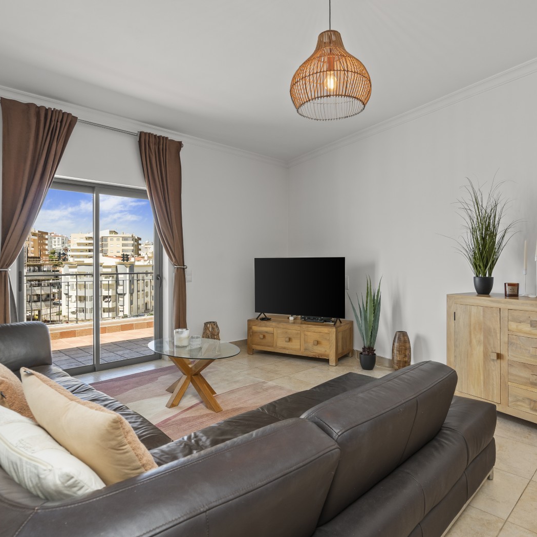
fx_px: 369
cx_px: 288
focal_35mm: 21
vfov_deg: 72.1
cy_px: 264
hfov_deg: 72.0
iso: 320
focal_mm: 16
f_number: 7.1
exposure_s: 1/13
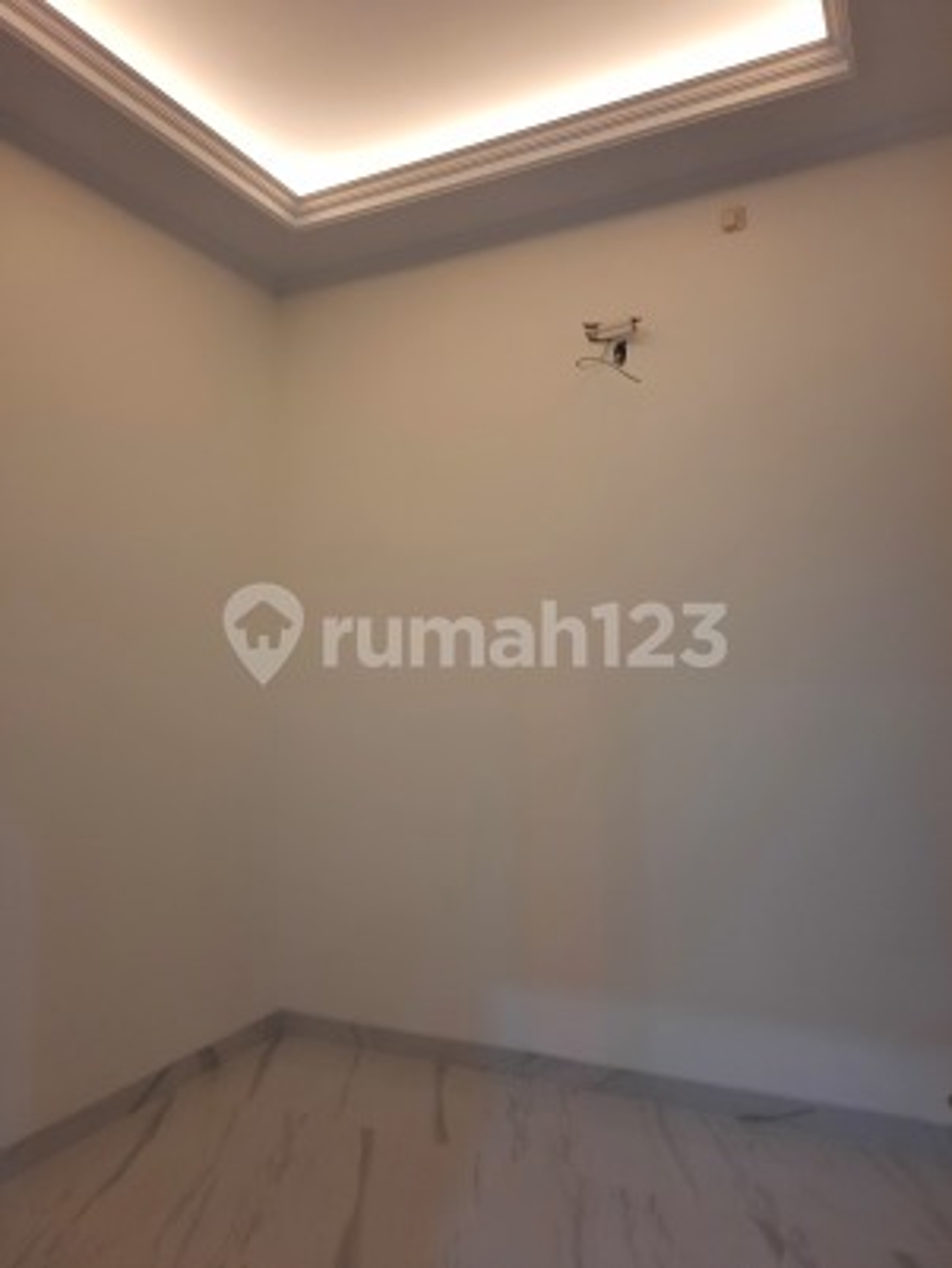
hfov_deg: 54.9
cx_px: 476
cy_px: 634
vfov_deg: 69.4
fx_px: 916
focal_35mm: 25
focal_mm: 4.6
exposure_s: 1/50
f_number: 2
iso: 320
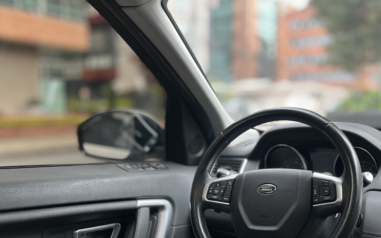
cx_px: 228
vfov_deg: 31.9
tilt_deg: -5.8
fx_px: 415
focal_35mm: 40
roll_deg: +0.0
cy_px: 148
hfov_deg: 49.0
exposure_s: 1/121
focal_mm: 5.1
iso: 100
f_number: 1.6
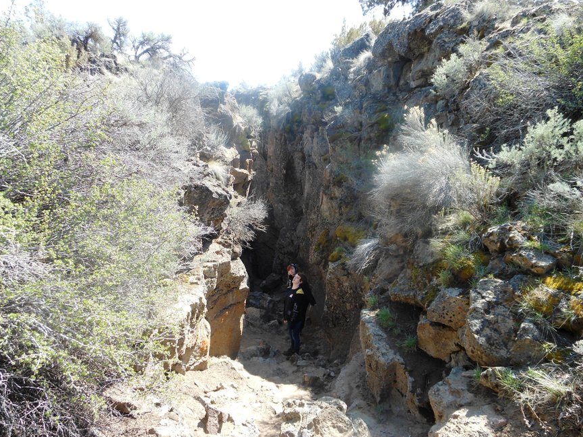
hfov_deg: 67.3
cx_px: 282
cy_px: 221
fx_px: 438
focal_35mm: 26
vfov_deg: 53.1
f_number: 3.2
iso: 80
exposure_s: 1/160
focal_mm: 4.5
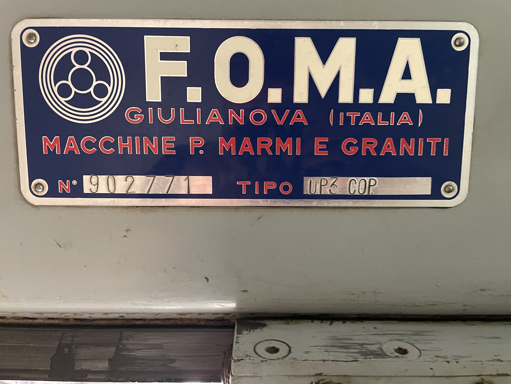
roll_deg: -1.1
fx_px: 384
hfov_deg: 67.3
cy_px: 192
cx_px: 256
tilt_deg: -6.4
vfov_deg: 53.1
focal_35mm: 26
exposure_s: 1/25
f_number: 1.6
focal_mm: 4.2
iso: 500
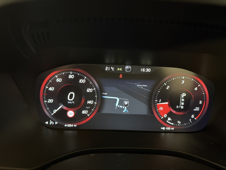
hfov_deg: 71.6
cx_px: 113
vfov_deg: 56.8
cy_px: 85
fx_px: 157
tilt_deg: -23.5
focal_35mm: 24
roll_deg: -3.1
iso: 1600
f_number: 1.78
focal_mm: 6.76
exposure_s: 1/28
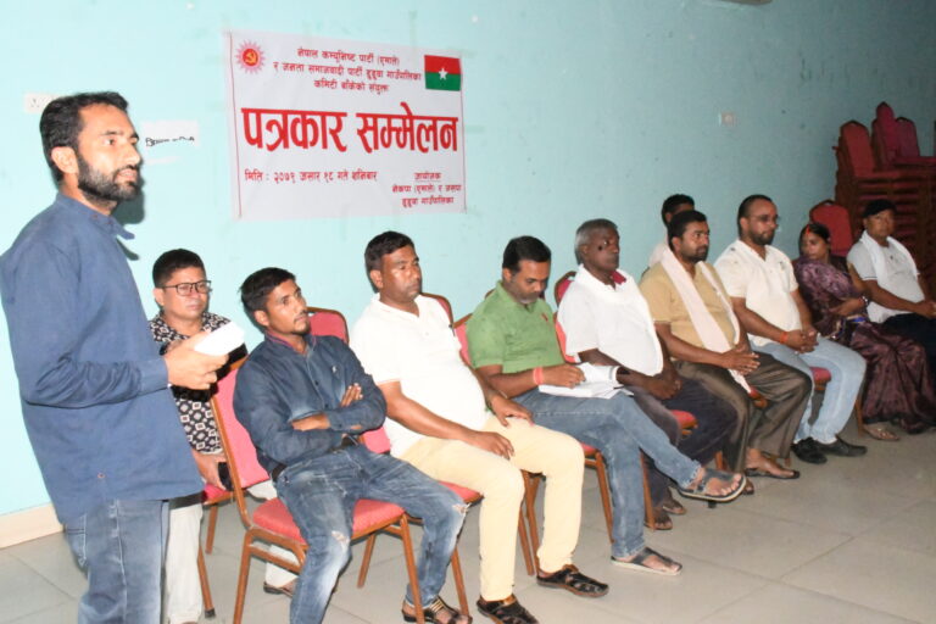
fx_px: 1014
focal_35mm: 39
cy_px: 312
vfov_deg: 34.2
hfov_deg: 49.6
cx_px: 468
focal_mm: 26
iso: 25600
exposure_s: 1/250
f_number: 25
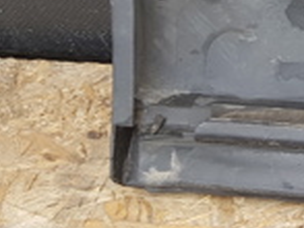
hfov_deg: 13.9
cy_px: -18
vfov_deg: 12.9
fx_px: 992
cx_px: 660
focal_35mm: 113
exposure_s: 1/134
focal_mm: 4.2
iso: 40
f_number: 1.7
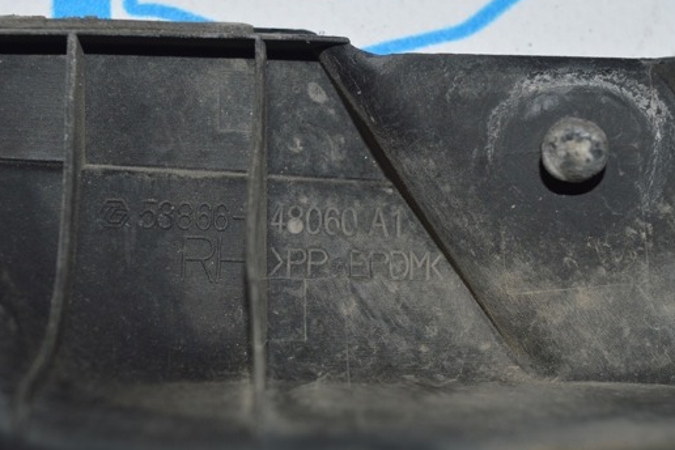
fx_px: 1568
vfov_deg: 16.3
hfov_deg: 24.3
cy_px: 216
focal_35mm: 84
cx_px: 267
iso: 100
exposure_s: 1/60
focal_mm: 45
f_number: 8
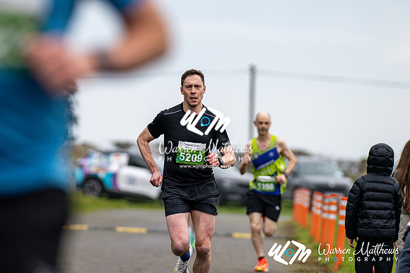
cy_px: 136
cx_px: 205
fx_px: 3585
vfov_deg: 4.4
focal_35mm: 315
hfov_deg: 6.5
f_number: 2.8
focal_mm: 210
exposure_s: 1/1600
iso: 220
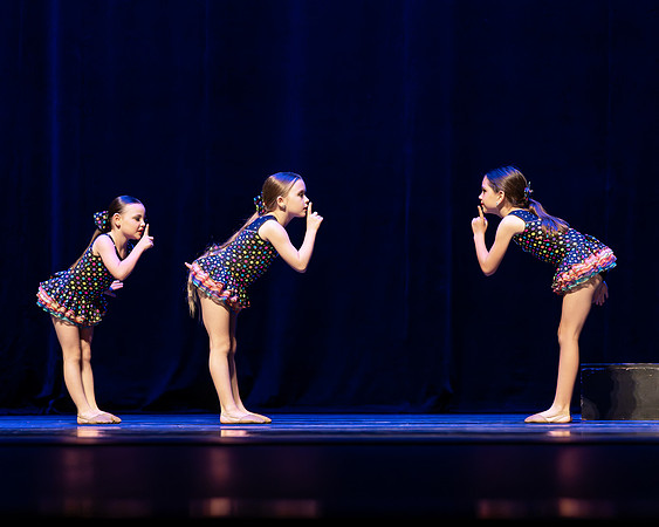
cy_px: 299
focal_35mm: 159
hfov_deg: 12.2
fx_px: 3090
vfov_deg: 9.7
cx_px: 290
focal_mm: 107
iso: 3200
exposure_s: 1/640
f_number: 2.8
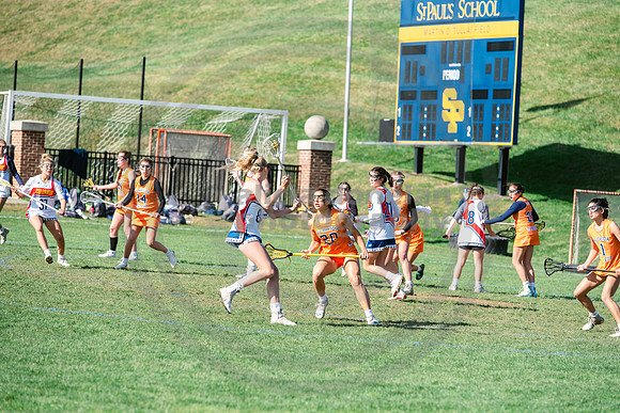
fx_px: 3101
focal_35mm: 180
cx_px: 310
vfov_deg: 7.6
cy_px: 207
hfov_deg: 11.4
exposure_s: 1/1600
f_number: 5
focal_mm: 180
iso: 250
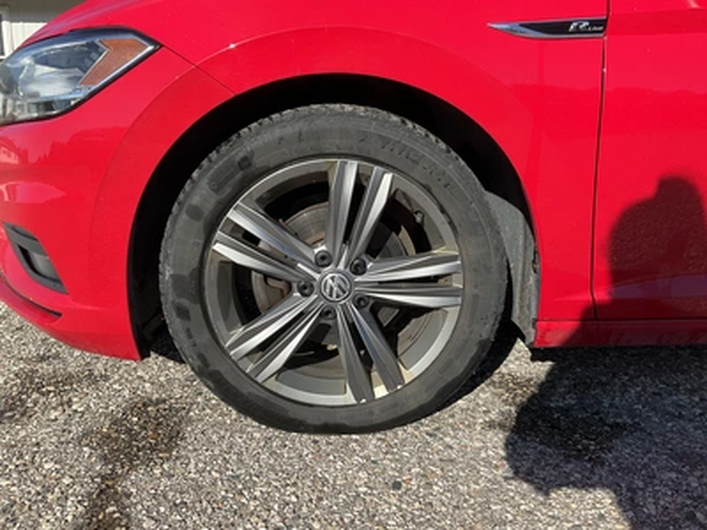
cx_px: 354
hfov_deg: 61.7
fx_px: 592
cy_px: 265
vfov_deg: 48.2
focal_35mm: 29
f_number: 1.8
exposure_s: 1/1195
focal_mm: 3
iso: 25
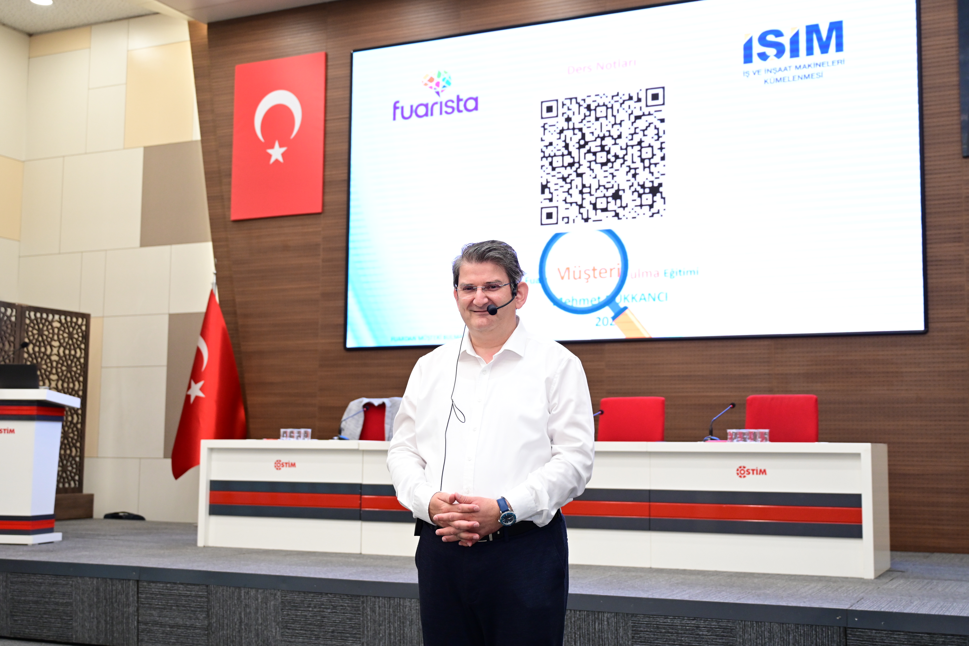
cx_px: 484
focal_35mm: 44
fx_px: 1184
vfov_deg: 30.5
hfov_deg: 44.5
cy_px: 323
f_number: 4
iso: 1250
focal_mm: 44
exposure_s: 1/125
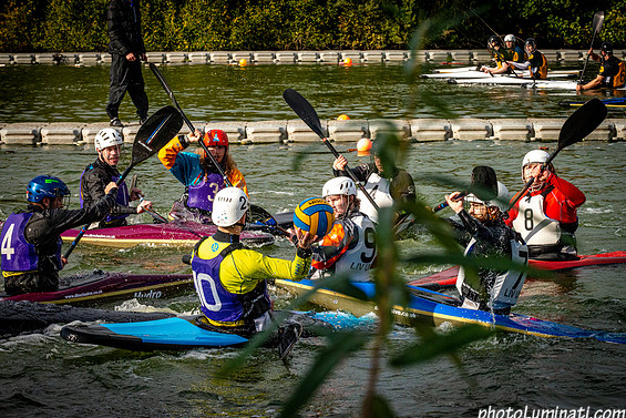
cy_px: 196
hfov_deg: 13.2
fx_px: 2696
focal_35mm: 155
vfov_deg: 8.9
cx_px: 337
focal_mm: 140
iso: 2500
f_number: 11
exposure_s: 1/3200
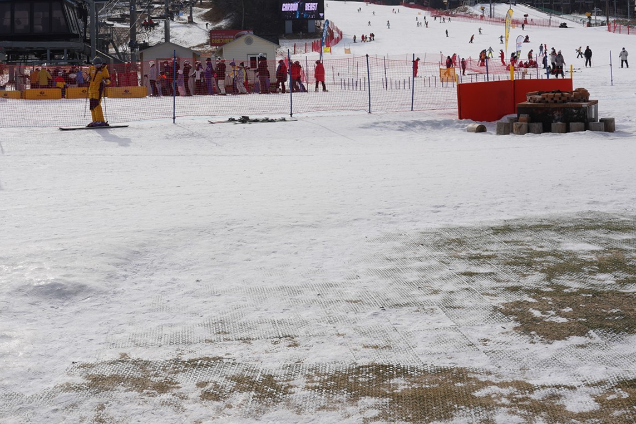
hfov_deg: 40.1
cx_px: 243
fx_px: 866
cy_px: 91
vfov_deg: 27.0
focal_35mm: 49
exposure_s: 1/100
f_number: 18
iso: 100
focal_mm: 28
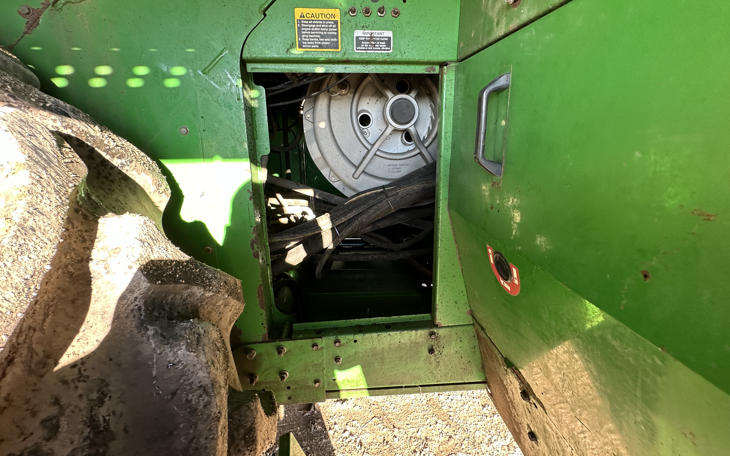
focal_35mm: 15
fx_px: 298
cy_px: 195
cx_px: 362
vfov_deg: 74.4
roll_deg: +2.3
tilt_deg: -8.8
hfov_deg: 101.5
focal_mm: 2.22
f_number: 2.2
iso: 160
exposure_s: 1/99
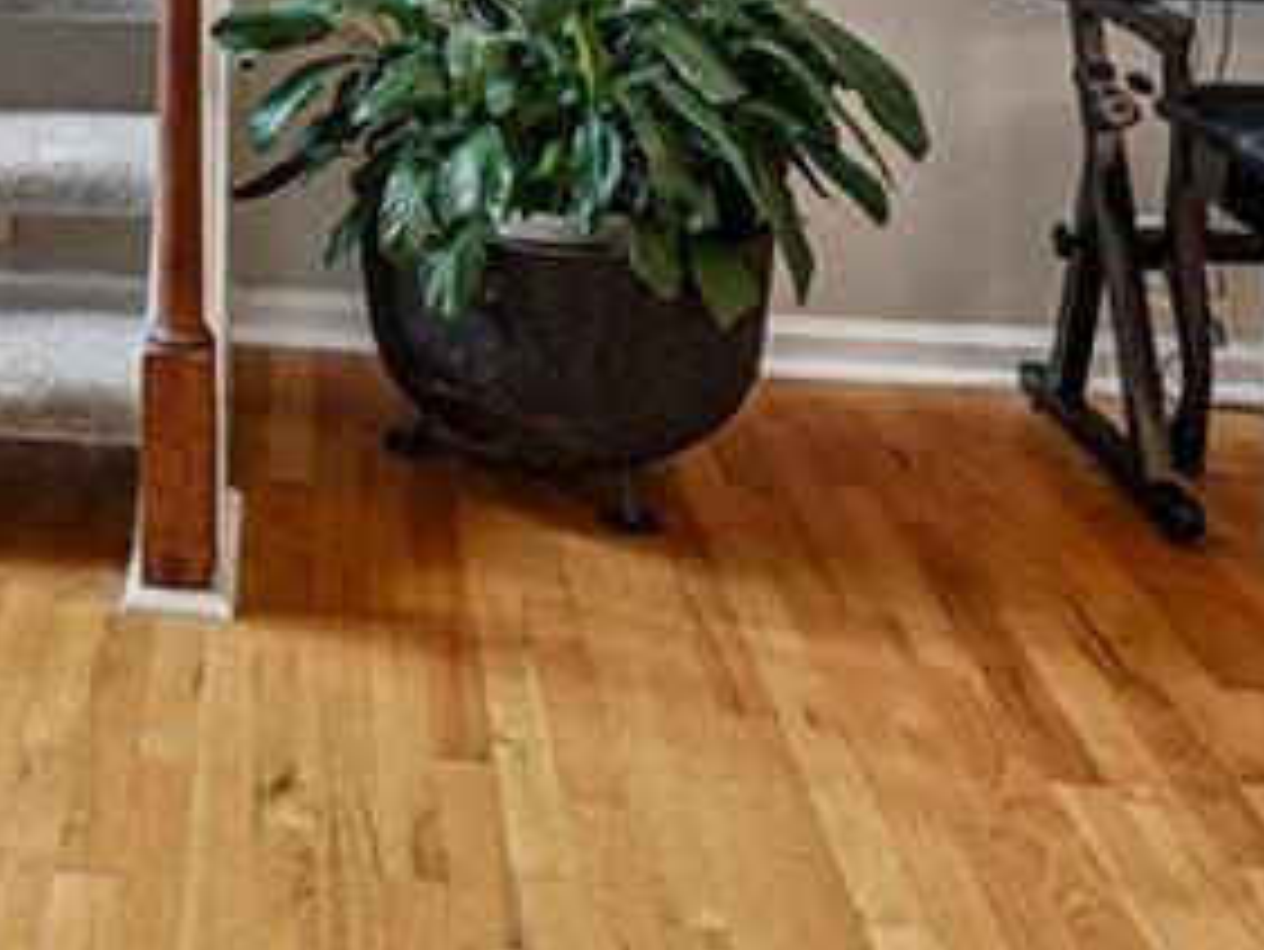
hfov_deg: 31.6
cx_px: -18
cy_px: -430
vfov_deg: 22.1
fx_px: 2046
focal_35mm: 56
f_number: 8
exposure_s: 1/30
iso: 800
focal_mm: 16
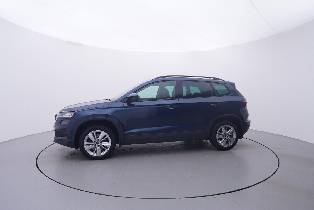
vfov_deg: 56.2
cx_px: 157
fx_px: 196
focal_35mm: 22
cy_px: 105
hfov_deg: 77.3
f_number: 5
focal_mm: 15
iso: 200
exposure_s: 1/80
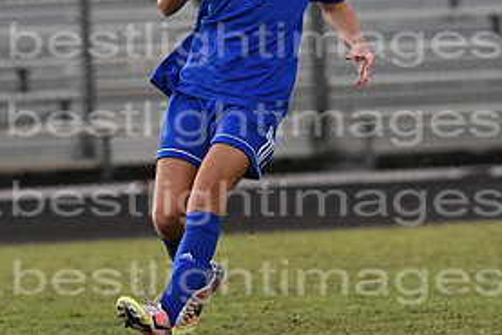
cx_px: 248
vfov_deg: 1.5
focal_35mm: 943
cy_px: 84
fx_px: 13156
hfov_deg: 2.2
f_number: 4.5
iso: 4000
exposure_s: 1/800
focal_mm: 300
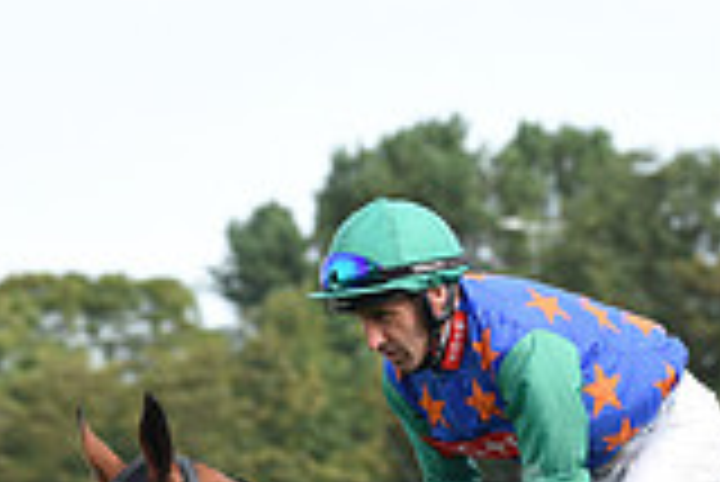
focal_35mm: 454
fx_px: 9088
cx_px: 576
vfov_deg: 3.0
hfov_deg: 4.5
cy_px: 836
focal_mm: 125
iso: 400
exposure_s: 1/800
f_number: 5.6
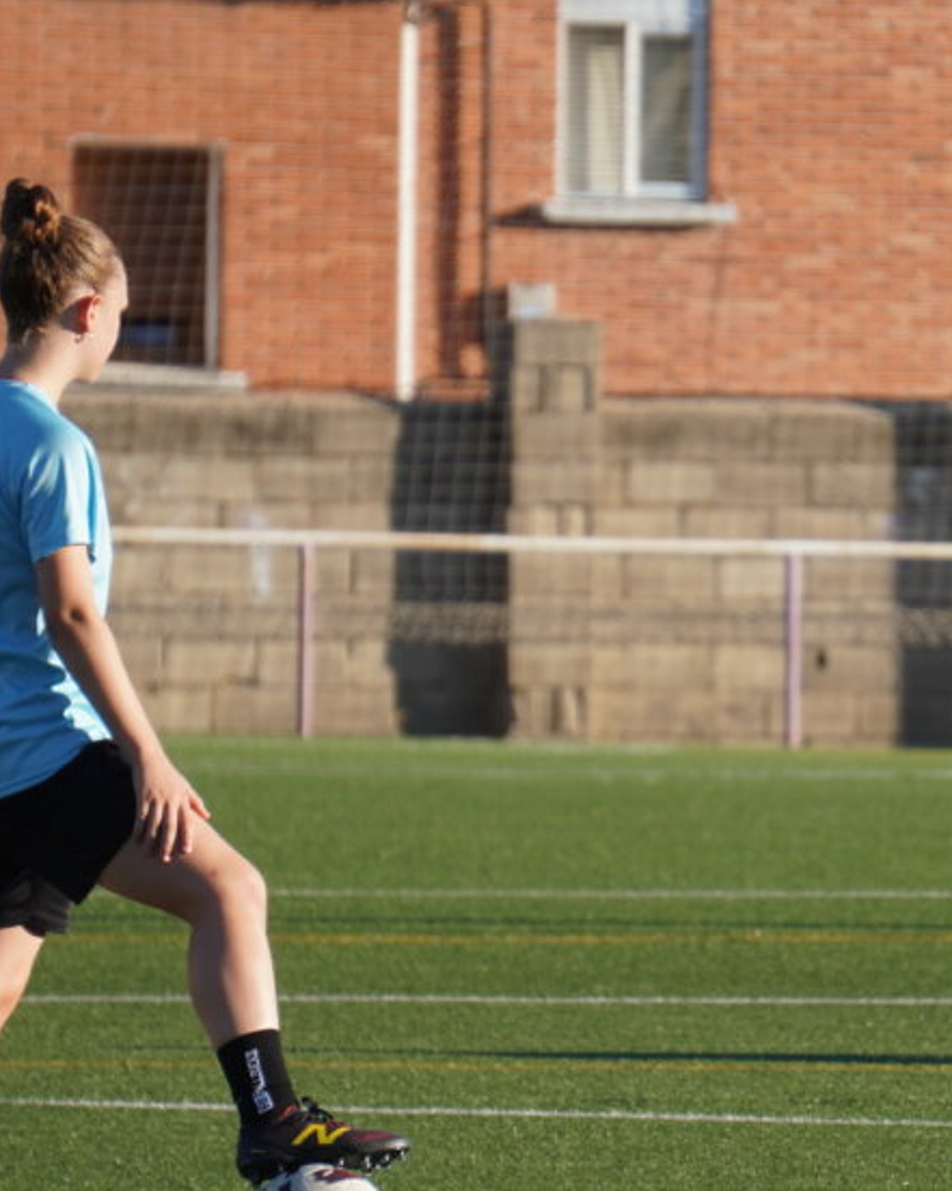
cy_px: 752
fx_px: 24181
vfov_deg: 2.8
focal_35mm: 686
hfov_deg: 2.3
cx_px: 736
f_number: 6.3
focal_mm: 210
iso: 160
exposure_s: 1/400
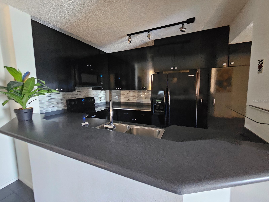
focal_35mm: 13
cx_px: 134
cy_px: 101
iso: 2500
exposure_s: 1/24
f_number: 2.2
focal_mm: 2.2
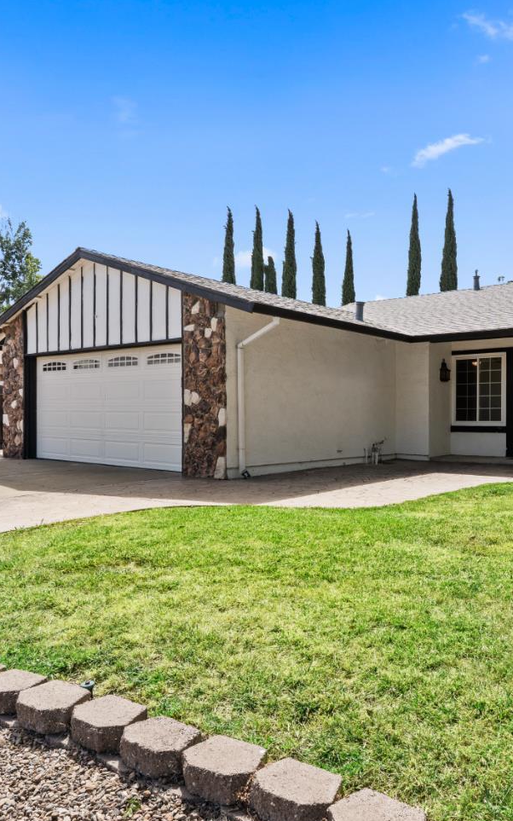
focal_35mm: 27
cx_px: 334
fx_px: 604
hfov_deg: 45.5
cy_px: 425
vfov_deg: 68.4
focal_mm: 17
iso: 100
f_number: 11
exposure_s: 1/40
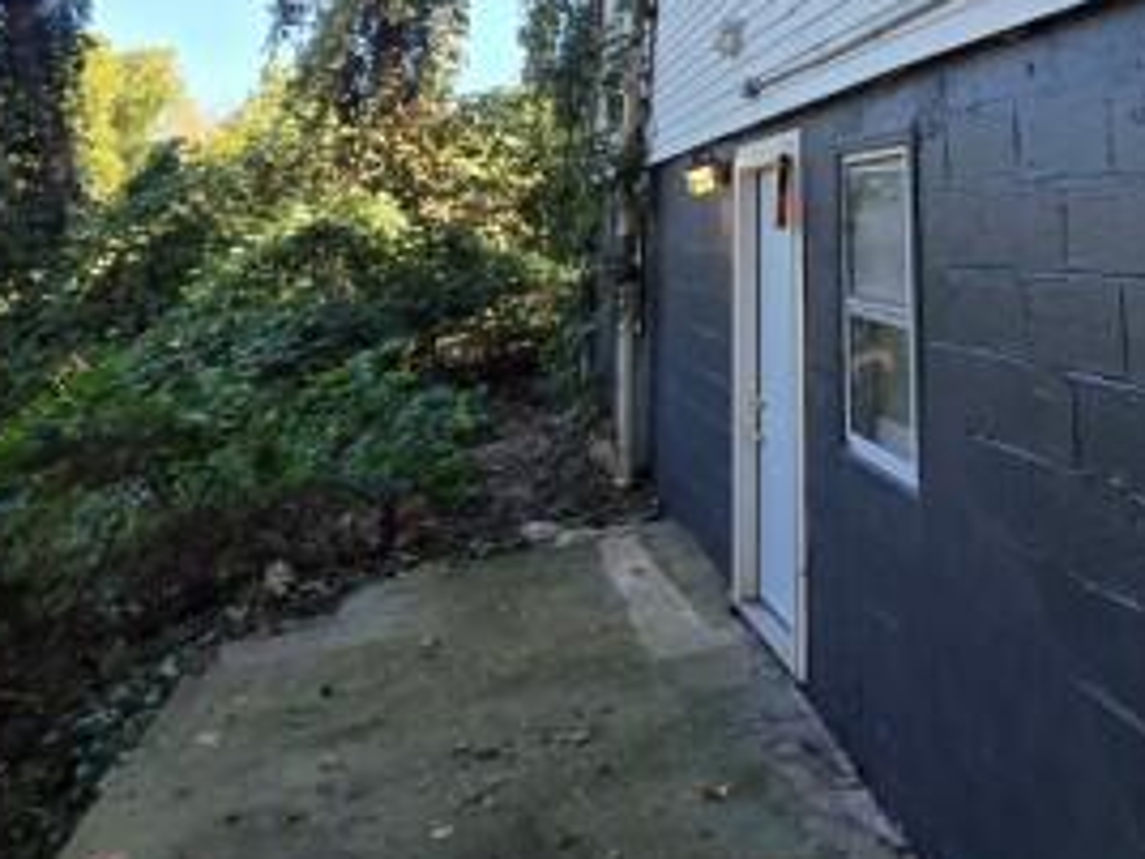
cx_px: 897
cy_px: -38
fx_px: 1025
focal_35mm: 31
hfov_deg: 54.8
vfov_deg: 39.0
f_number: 1.9
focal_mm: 2.2
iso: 20
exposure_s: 1/120
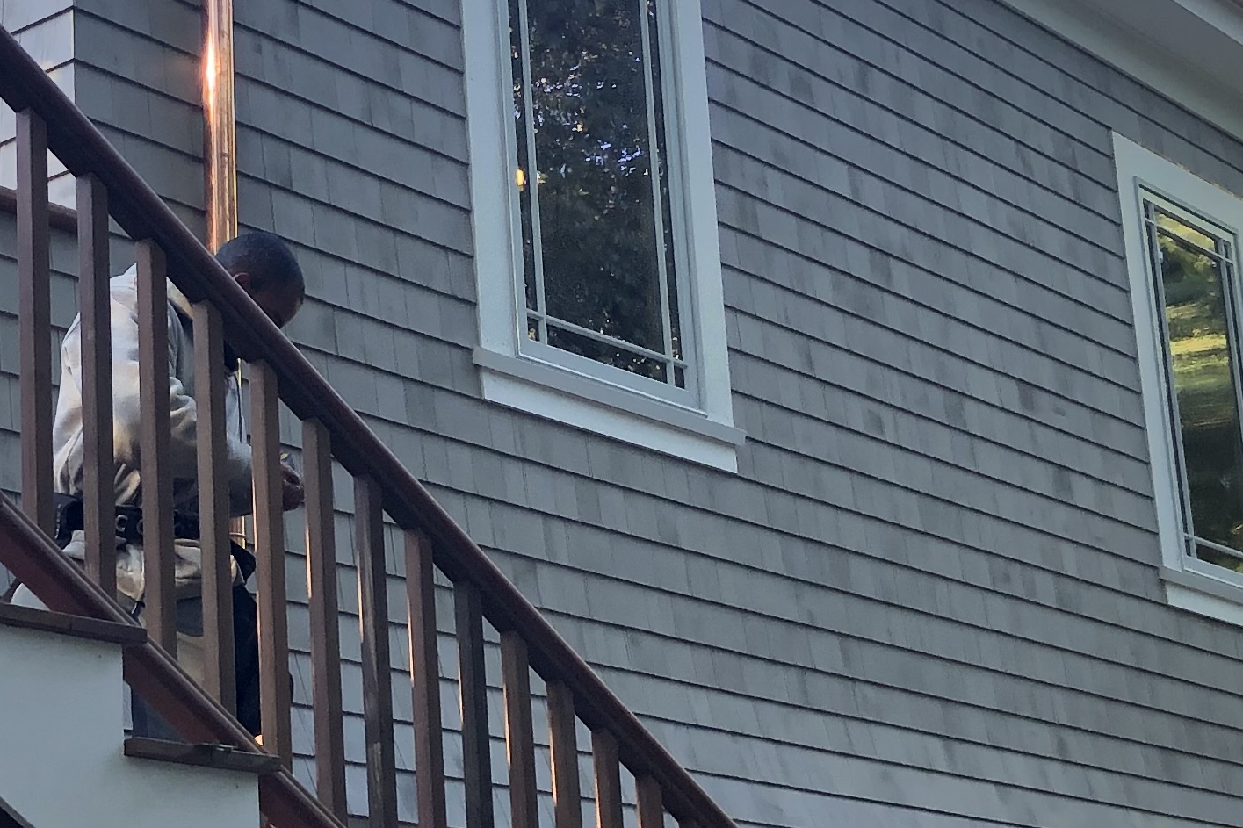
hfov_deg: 24.2
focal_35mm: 83
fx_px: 2865
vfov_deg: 16.4
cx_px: 325
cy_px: 486
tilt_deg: +16.0
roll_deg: +2.8
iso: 40
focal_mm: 3.99
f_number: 1.8
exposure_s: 1/120
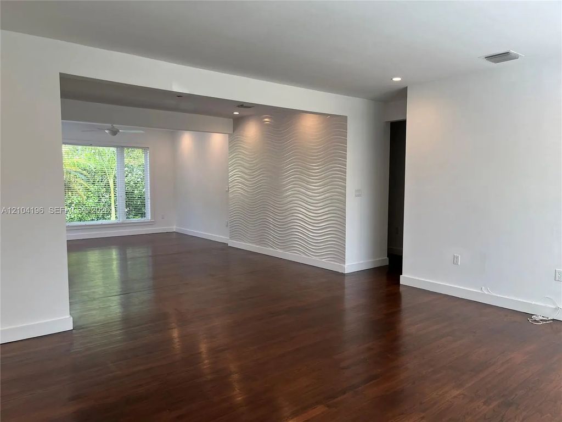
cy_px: 211
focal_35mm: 26
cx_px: 281
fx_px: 422
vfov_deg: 53.1
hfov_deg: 67.3
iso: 40
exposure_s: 1/120
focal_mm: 5.1
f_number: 1.6
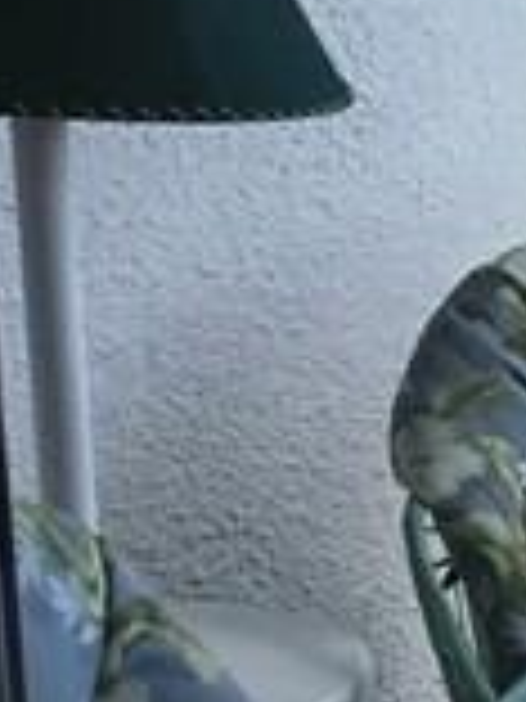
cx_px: 1353
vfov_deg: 9.7
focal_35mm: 203
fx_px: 4113
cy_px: 288
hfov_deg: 6.8
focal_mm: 3.3
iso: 25
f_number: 2.4
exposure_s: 1/895
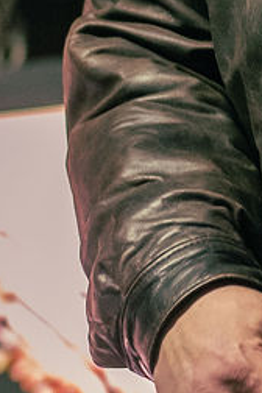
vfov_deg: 6.8
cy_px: 8
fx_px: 3318
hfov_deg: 4.5
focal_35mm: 304
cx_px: 508
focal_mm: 50
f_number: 2.5
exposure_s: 1/200
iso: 2000
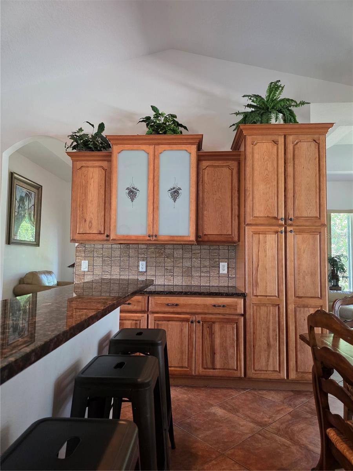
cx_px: 176
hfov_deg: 58.9
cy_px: 236
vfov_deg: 73.9
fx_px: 313
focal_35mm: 23
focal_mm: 6.3
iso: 640
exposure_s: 1/120
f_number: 1.7
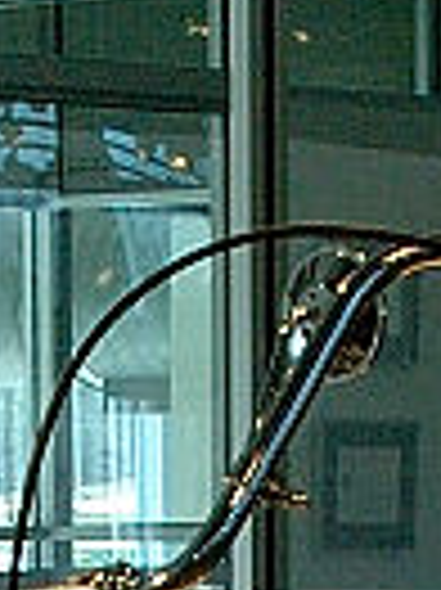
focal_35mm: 282
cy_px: 1212
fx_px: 4794
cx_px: 90
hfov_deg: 5.3
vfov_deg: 6.8
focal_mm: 25
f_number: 8
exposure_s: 1/60
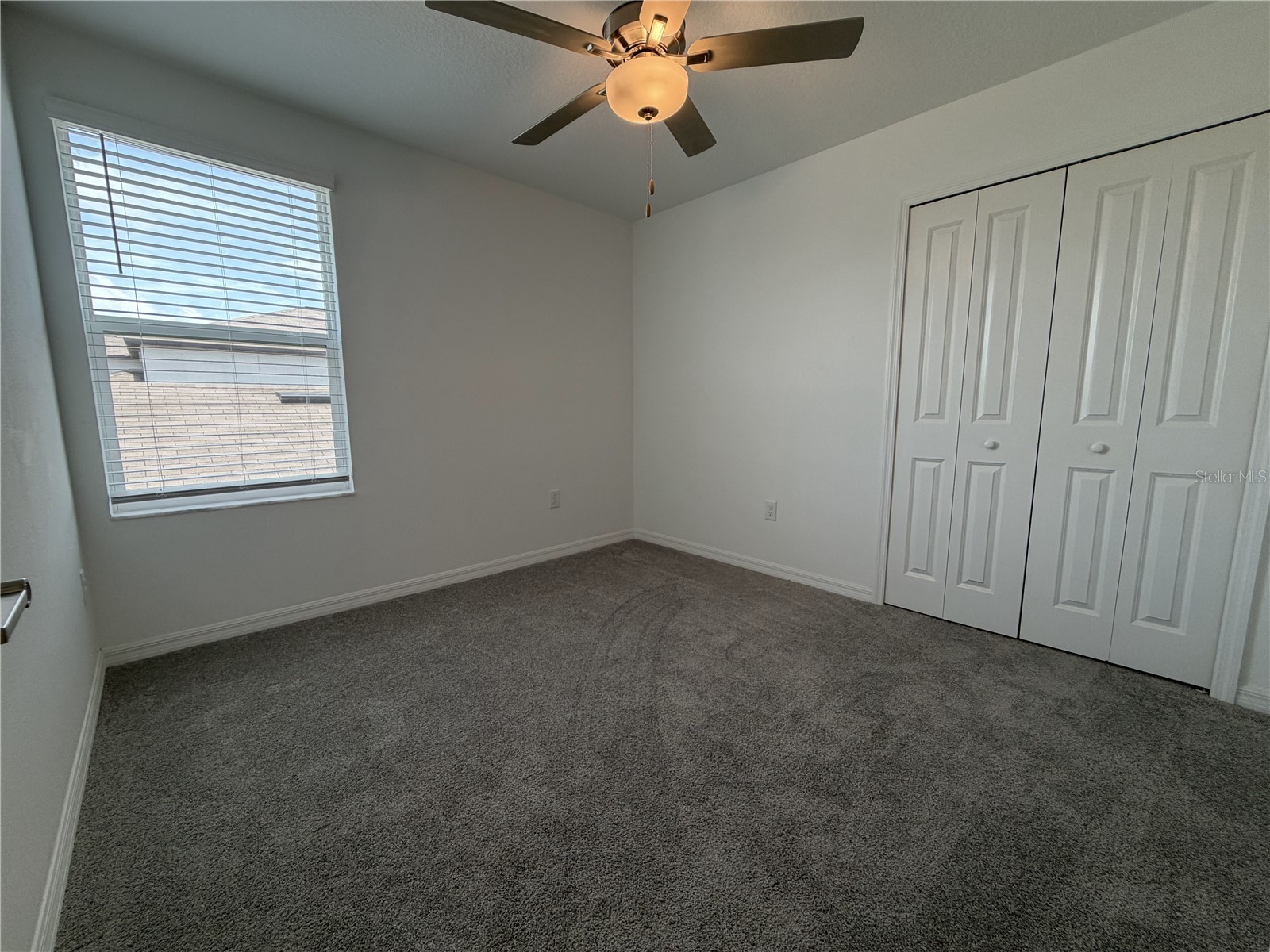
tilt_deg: -8.0
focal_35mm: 14
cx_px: 635
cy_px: 476
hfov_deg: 102.1
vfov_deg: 85.7
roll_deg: +0.6
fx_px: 514
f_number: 2.2
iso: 80
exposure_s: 1/120
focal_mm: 2.22
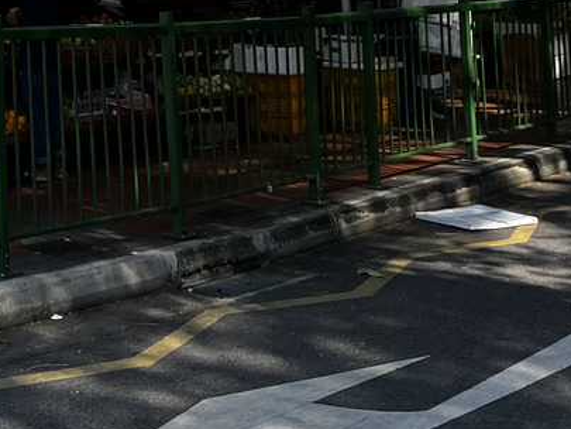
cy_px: -148
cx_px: -156
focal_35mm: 77
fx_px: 1271
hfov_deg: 22.8
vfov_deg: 17.8
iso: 50
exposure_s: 1/4630
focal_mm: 5.7
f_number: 1.5
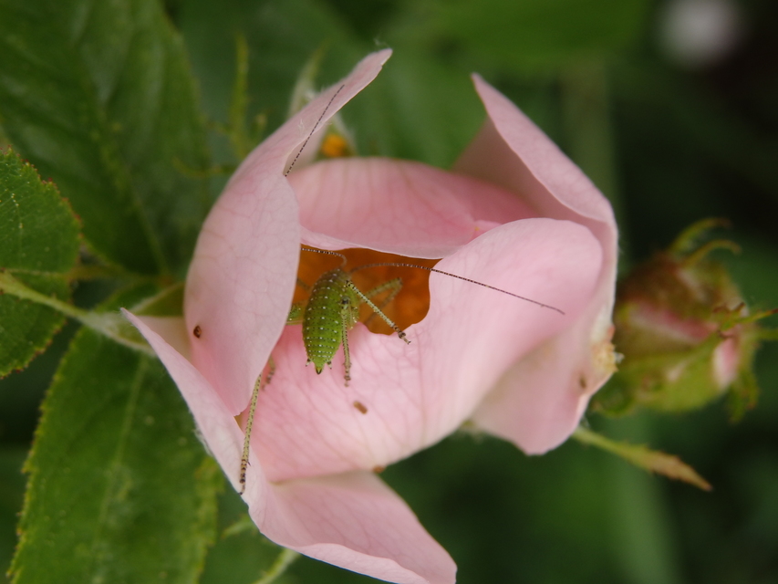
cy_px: 292
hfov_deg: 29.4
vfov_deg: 22.3
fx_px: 1484
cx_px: 389
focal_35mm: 66
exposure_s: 1/125
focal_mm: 11.9
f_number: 4.4
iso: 100
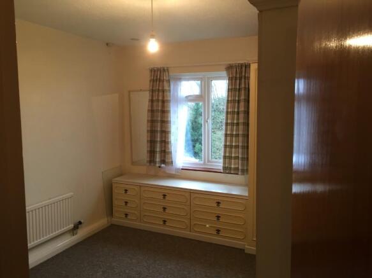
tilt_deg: -5.5
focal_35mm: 29
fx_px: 312
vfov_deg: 48.2
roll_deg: +0.0
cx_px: 186
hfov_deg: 61.7
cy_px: 139
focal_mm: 4.15
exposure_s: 1/30
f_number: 2.2
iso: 64
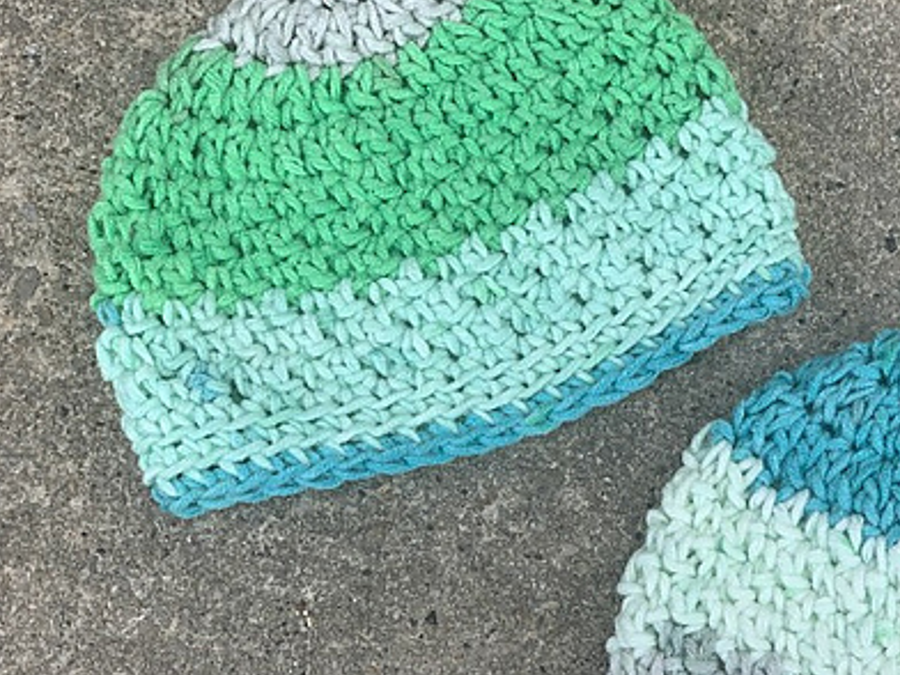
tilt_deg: -79.3
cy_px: 432
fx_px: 2210
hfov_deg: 22.7
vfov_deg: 17.3
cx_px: 707
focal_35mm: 85
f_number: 2.4
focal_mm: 6
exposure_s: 1/307
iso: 16
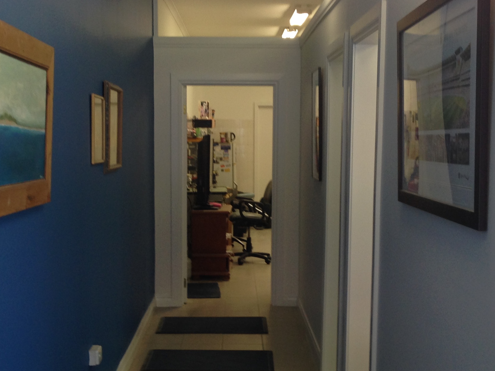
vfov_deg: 22.5
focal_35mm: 65
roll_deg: +0.2
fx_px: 930
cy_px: 236
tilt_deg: -6.9
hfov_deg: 29.8
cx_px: 243
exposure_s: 1/30
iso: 50
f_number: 2.4
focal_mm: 4.12
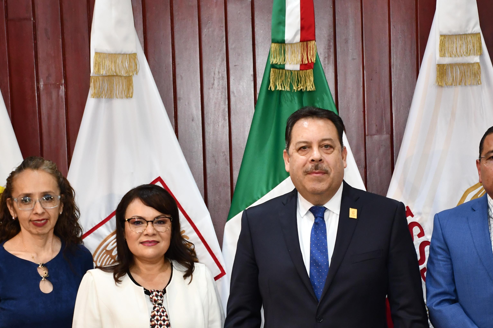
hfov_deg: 15.1
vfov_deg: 10.1
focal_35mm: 136
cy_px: 272
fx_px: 1862
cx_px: 252
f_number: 4.8
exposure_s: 1/60
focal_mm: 50
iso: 1000
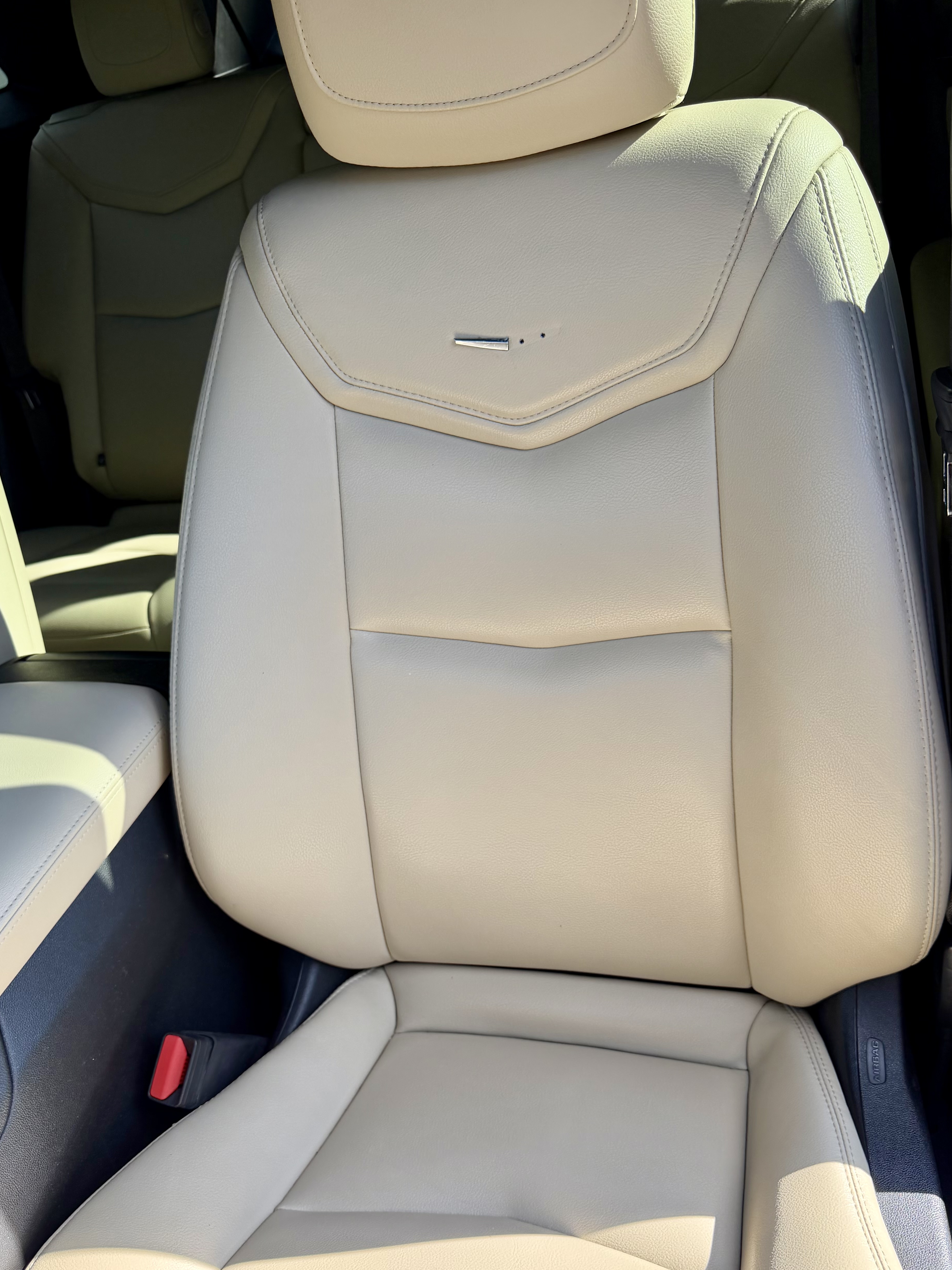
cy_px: 712
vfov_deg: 63.2
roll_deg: +9.5
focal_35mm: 28
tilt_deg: -32.9
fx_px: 1027
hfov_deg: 49.7
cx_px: 487
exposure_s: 1/831
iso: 100
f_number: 1.78
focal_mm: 6.76
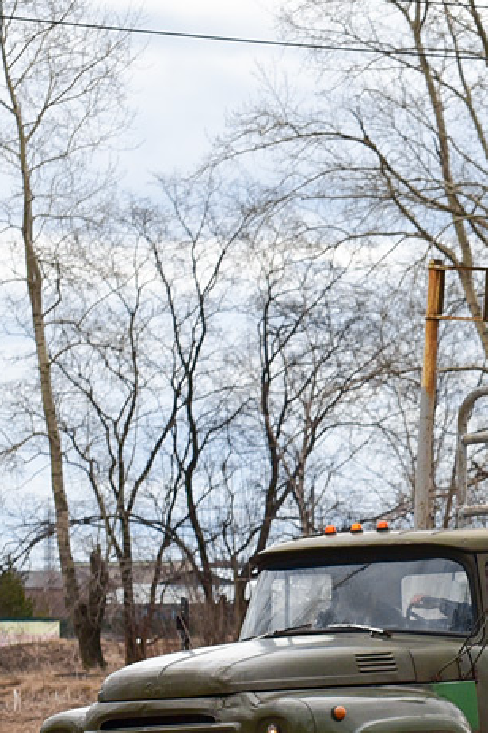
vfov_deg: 9.9
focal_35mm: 208
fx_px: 4229
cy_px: 570
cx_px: 654
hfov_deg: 6.5
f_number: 6.3
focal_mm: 80
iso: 800
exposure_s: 1/2000
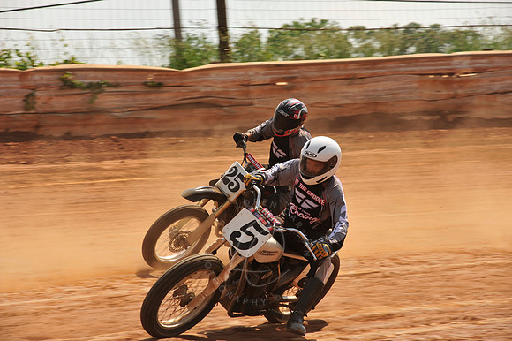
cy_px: 170
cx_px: 256
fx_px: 2416
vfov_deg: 8.1
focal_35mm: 170
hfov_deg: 12.1
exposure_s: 1/400
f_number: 10
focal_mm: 170
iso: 200
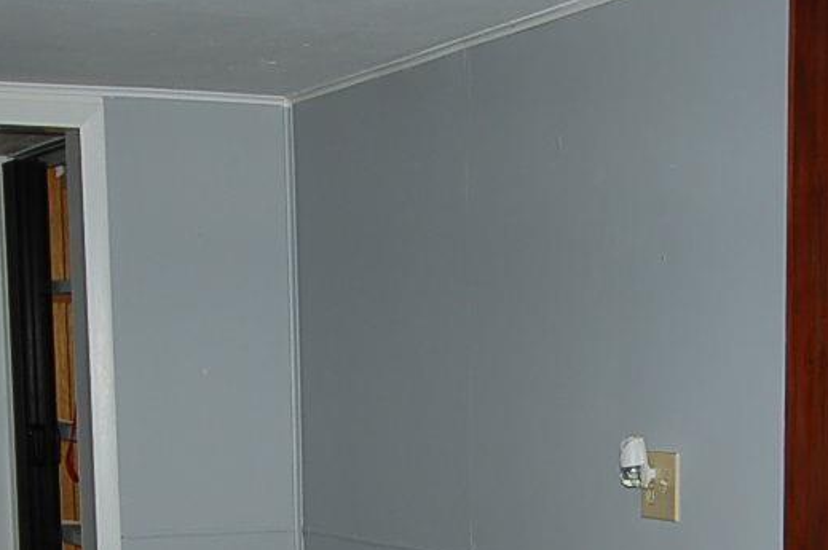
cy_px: 679
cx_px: 530
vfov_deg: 15.1
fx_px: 1999
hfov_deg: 23.3
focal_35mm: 87
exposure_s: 1/250
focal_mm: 20
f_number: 4
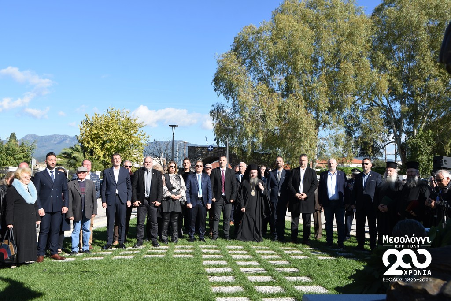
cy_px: 150
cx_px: 226
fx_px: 413
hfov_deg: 57.2
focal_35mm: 33
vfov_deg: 40.0
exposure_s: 1/320
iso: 100
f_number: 5.6
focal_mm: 22
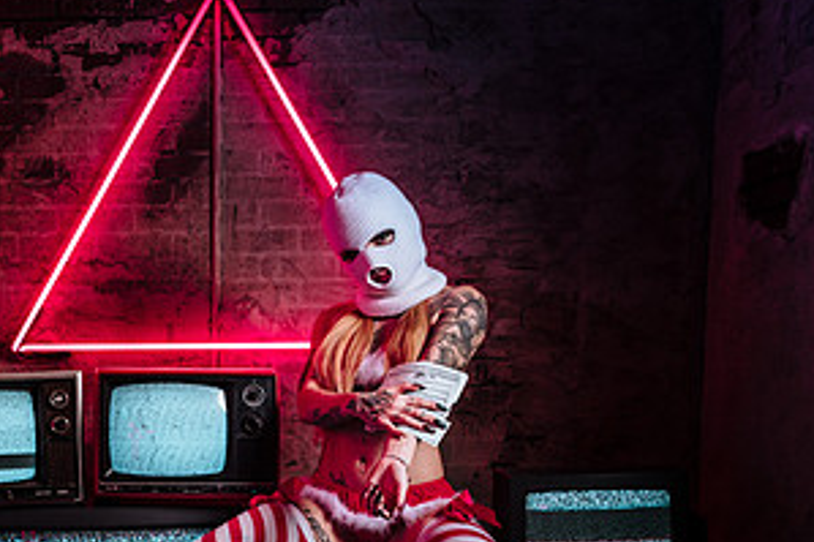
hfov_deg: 38.3
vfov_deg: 26.6
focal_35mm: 49
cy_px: 488
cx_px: 125
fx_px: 1107
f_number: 4
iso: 200
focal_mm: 24
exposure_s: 1/60
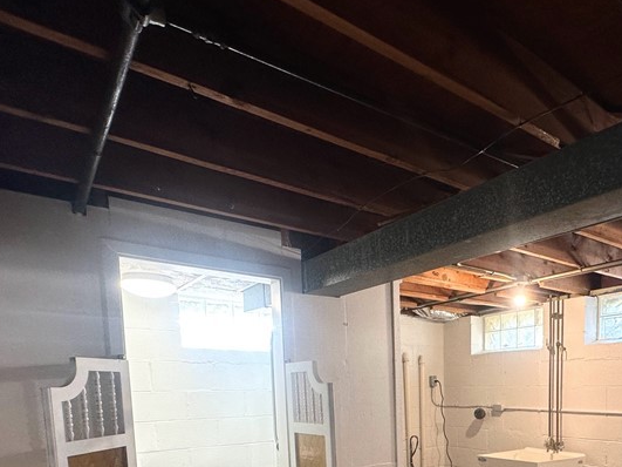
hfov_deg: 63.1
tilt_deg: -6.0
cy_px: 439
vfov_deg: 45.4
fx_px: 485
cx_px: 431
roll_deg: +0.1
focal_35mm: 27
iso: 125
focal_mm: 2.22
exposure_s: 1/120
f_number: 2.2
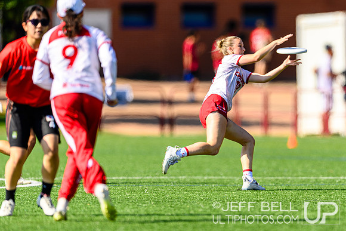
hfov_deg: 3.6
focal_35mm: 573
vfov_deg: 2.4
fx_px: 5506
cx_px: 243
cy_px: 113
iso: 100
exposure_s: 1/1250
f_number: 3.2
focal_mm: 400
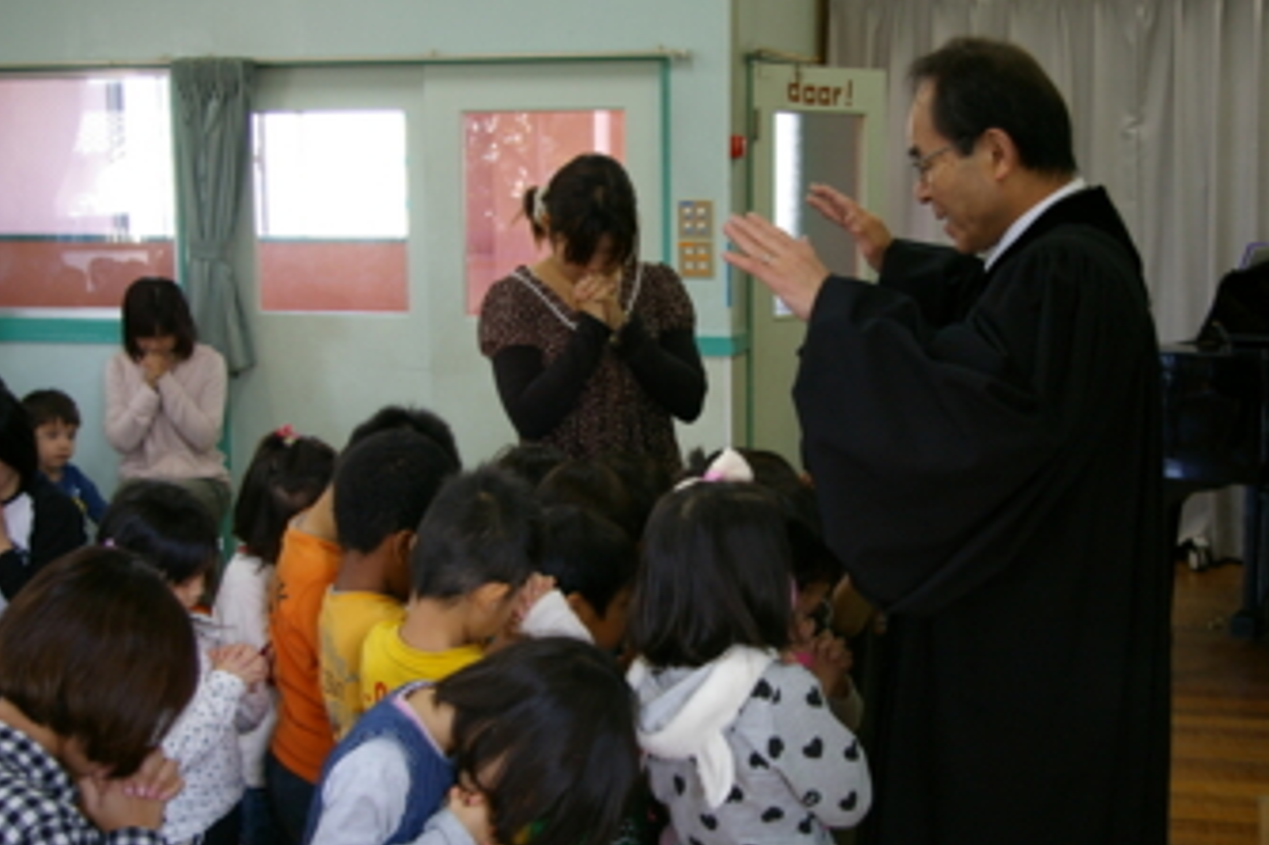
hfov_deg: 35.9
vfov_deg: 24.3
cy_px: 441
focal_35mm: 56
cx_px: 701
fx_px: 1959
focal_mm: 31
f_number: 4
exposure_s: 1/45
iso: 400
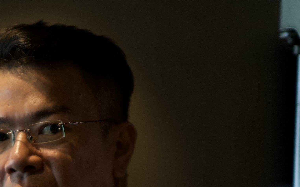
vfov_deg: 3.8
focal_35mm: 340
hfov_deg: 6.2
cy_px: 296
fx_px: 2779
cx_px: -34
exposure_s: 1/400
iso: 400
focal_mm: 85
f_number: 1.4
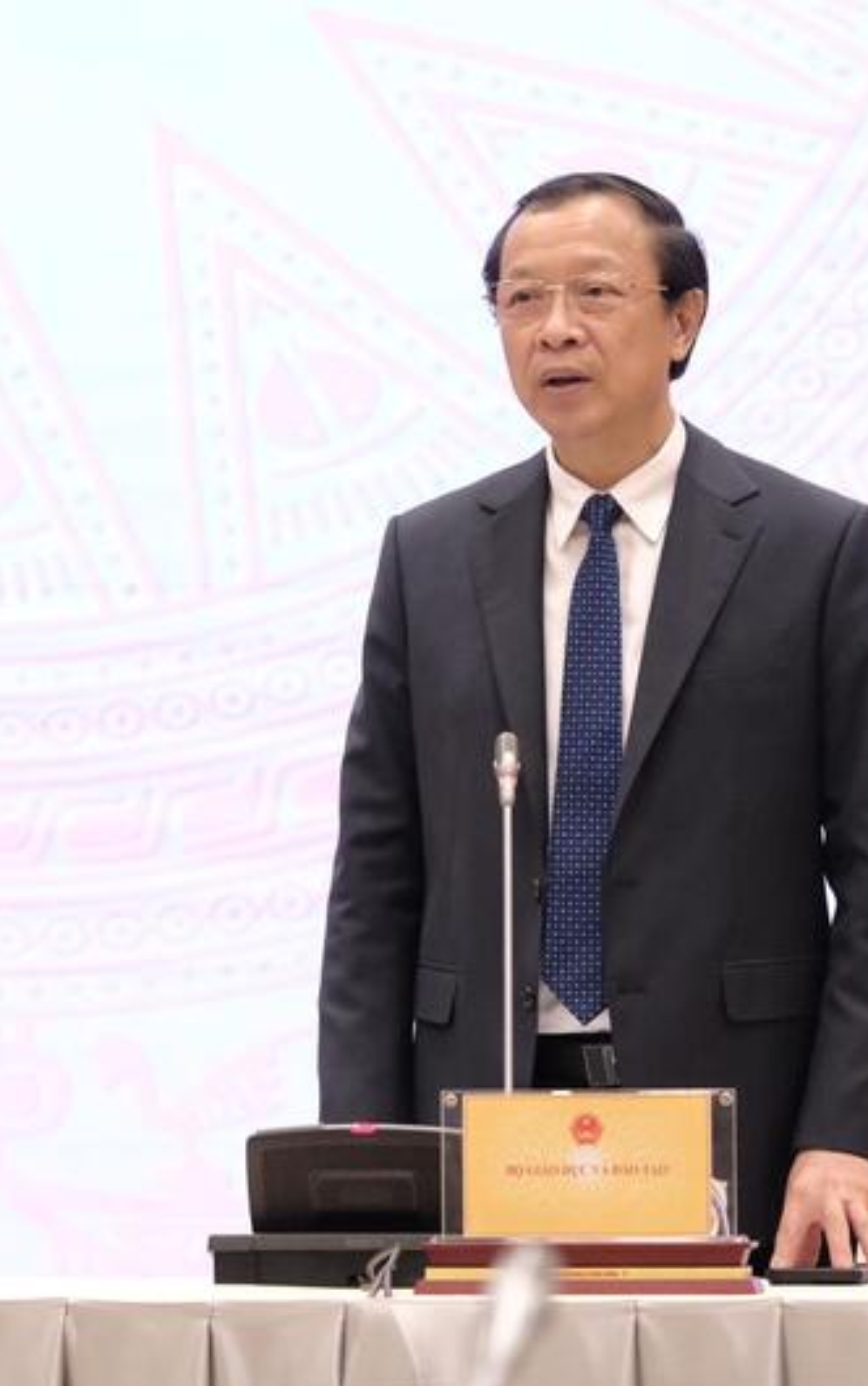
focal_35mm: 209
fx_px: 7898
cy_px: 694
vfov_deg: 10.0
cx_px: 141
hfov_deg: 6.3
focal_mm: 90.4
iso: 6400
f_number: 6.4
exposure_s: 1/125
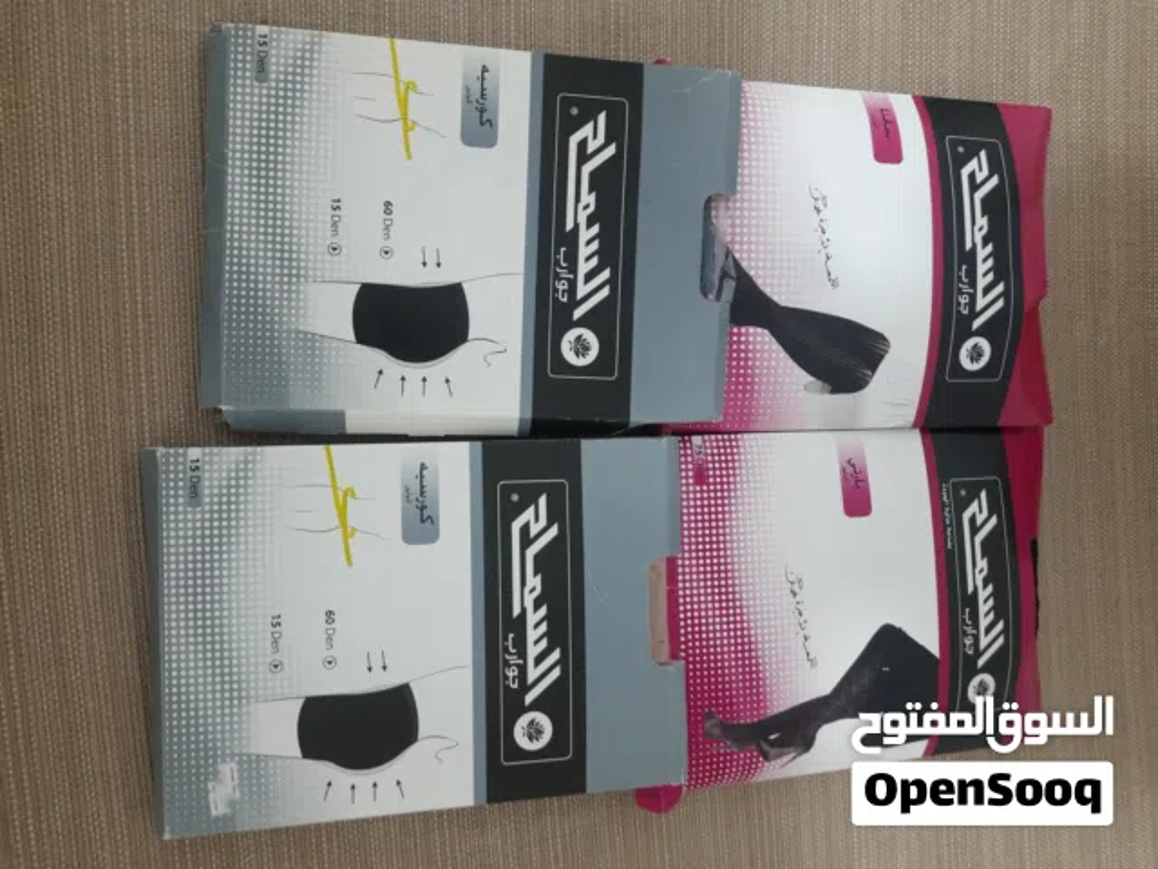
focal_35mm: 25
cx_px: 579
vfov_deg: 54.9
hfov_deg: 69.4
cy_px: 434
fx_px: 836
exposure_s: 1/25
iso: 400
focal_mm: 4.6
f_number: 2
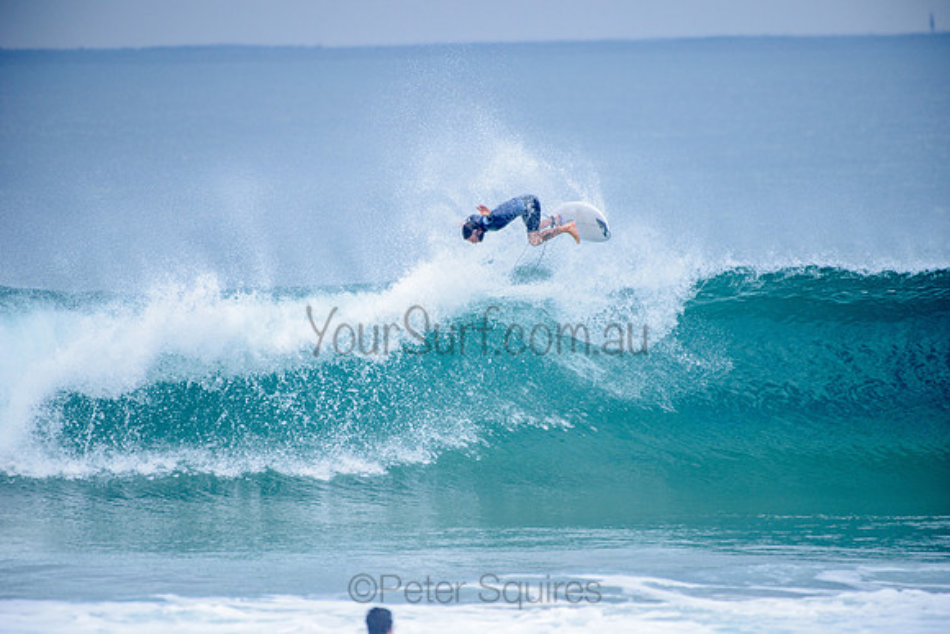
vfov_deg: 2.8
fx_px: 13197
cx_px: 475
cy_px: 317
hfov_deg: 4.1
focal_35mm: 500
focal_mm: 500
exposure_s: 1/2000
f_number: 5.6
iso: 400
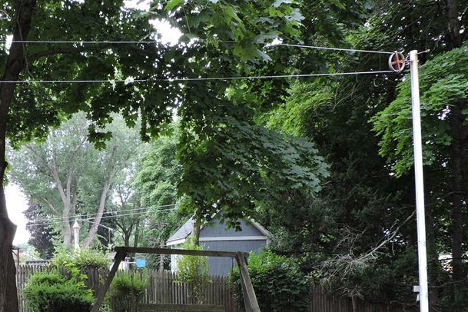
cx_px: 102
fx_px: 546
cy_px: 258
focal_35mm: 42
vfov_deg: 30.9
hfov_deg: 44.4
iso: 100
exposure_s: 1/80
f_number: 3.3
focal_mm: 4.3
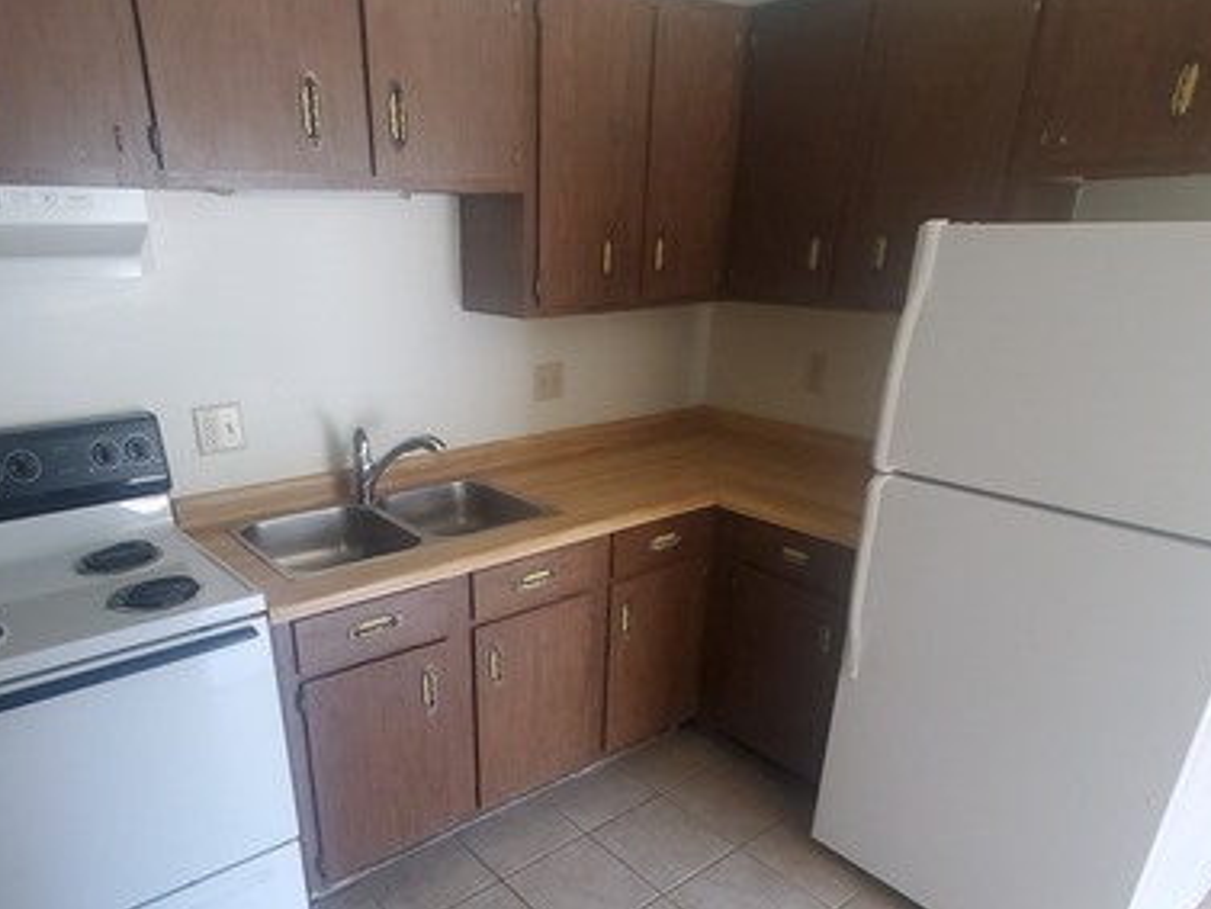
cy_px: 610
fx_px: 805
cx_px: 519
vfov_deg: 57.5
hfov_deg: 73.5
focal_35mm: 23
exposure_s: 1/59
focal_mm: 1.8
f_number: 2.2
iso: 640
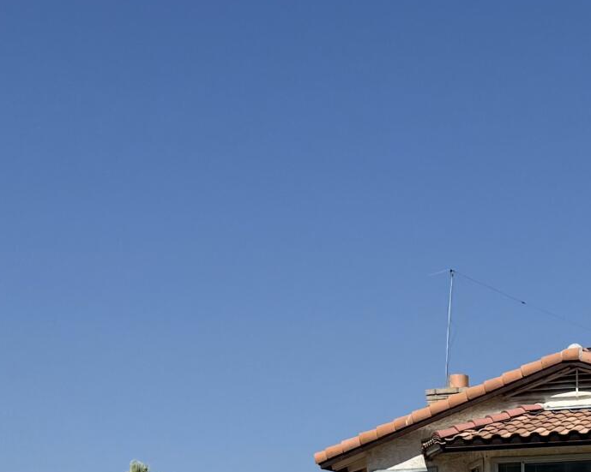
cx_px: 510
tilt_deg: +2.8
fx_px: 1784
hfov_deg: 18.6
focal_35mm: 102
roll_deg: +0.0
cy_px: 626
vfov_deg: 14.4
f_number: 1.78
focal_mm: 6.76
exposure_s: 1/11905
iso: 80
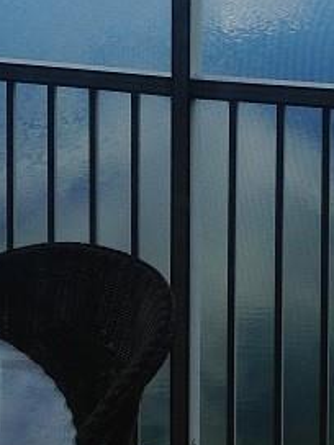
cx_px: 213
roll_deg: -0.8
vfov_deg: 18.5
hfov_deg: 14.9
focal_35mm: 99
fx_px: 1274
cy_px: -124
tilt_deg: -2.2
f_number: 2.4
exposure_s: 1/653
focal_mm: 4.12
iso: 50
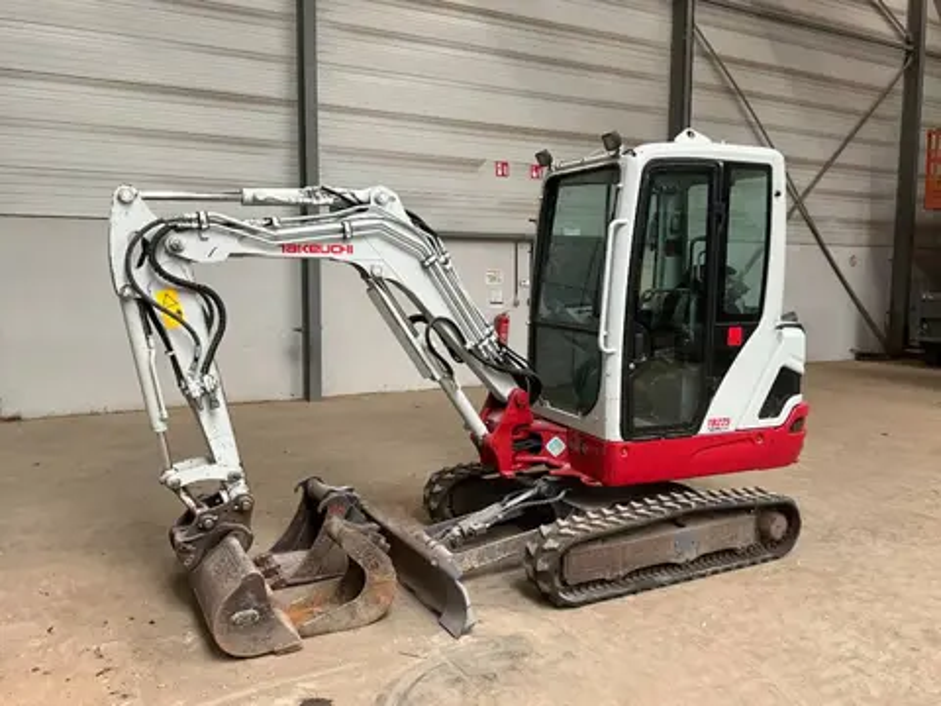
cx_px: 470
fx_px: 788
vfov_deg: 48.2
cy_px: 353
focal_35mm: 29
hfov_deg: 61.7
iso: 64
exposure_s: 1/86
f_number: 1.8
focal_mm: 3
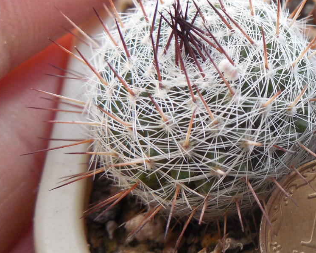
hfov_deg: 27.2
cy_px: 101
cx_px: 327
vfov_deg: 23.5
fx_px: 608
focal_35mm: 65
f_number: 3.6
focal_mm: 5.6
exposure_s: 1/60
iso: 125
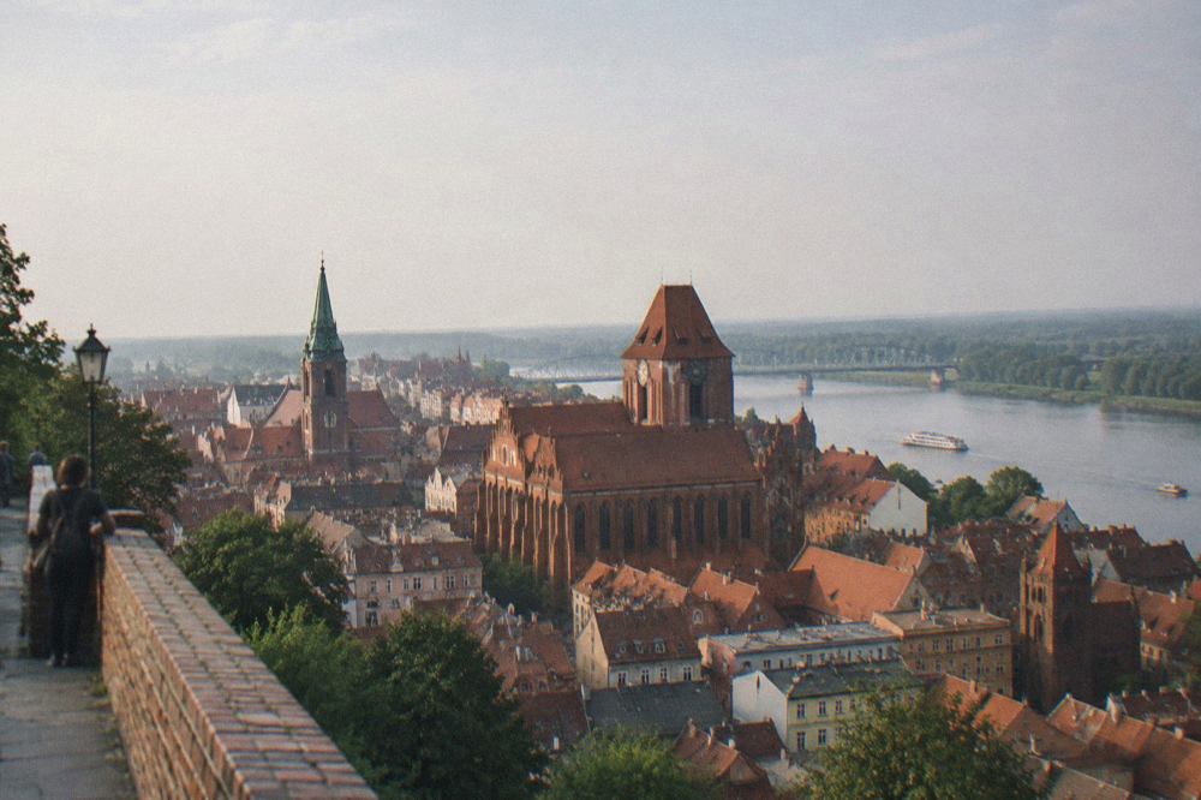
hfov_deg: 54.5
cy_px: 400
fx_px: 1167
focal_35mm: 35
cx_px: 600
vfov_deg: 37.8
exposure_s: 1/400
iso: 200
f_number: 10
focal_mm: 35
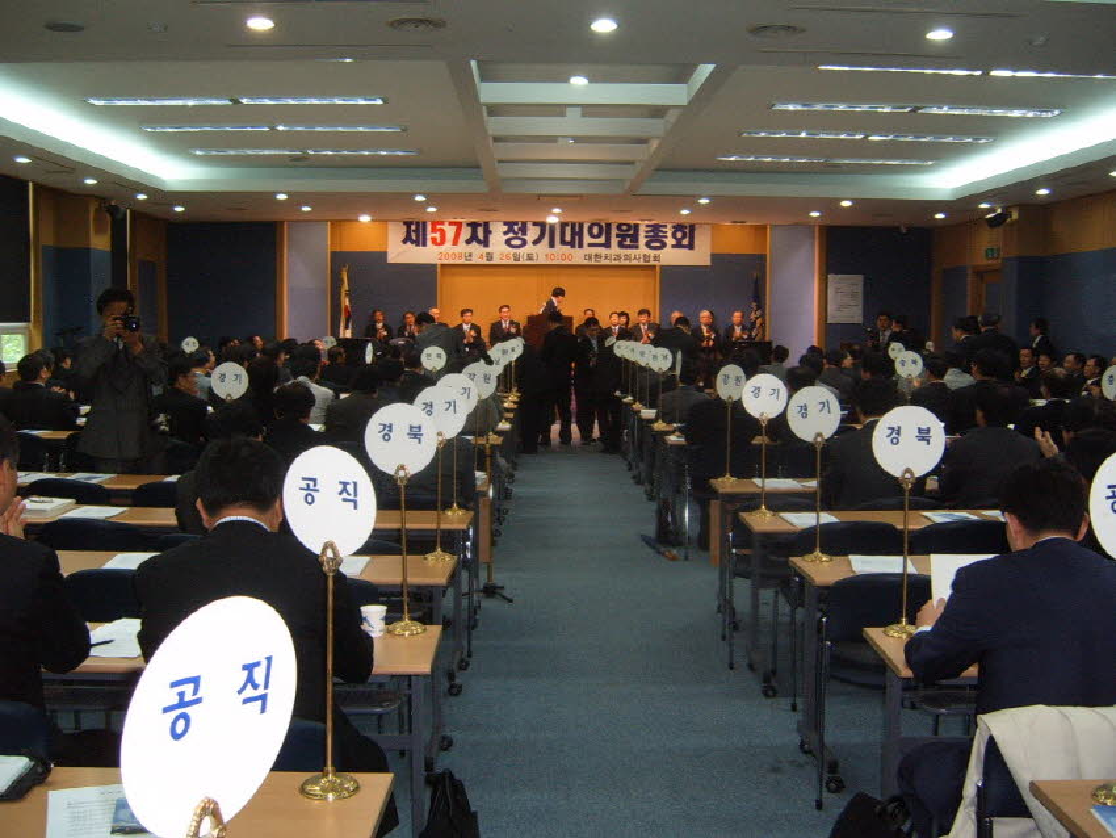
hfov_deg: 50.1
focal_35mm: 37
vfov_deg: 38.7
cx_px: 558
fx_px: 1193
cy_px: 419
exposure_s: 1/30
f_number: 2.9
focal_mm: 6.2
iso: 141
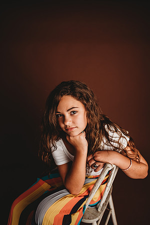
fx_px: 150
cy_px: 112
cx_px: 75
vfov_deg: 73.7
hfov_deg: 53.1
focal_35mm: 24
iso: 100
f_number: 3.2
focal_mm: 24
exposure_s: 1/160
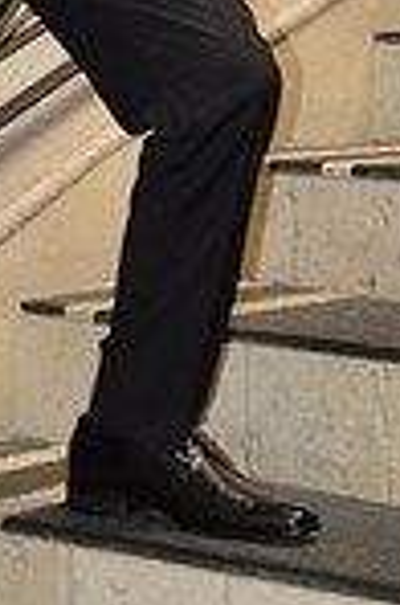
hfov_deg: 10.0
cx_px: -29
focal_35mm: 135
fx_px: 2260
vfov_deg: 14.0
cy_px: -388
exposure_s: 1/60
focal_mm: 23
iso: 1600
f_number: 3.5
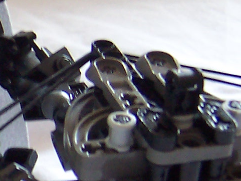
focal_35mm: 152
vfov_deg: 9.8
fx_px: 1059
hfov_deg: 12.3
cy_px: 128
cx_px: -138
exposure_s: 1/30
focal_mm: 5.6
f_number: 2.8
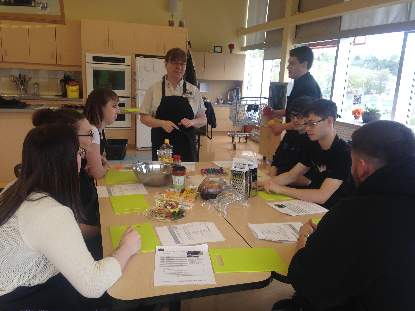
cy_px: 156
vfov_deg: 42.9
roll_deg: -3.1
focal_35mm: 33
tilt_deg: -10.8
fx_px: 396
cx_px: 208
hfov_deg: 55.4
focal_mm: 4.12
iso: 50
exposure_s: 1/128
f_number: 2.4
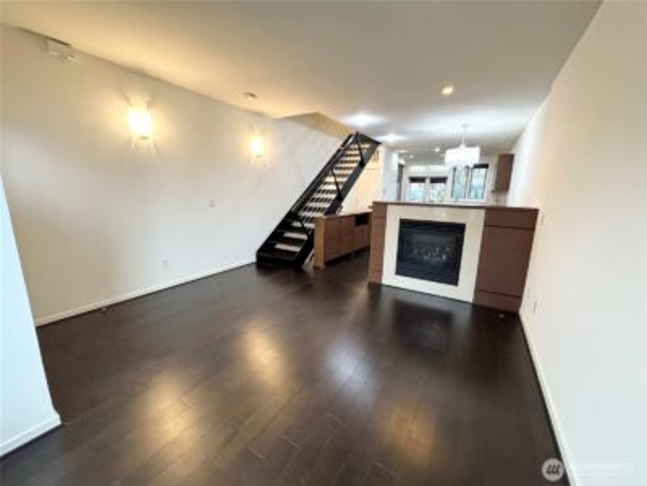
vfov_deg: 85.7
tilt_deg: -11.8
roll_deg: -1.6
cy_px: 243
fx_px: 262
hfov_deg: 102.1
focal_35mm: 14
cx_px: 324
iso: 320
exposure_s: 1/60
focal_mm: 2.22
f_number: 2.2
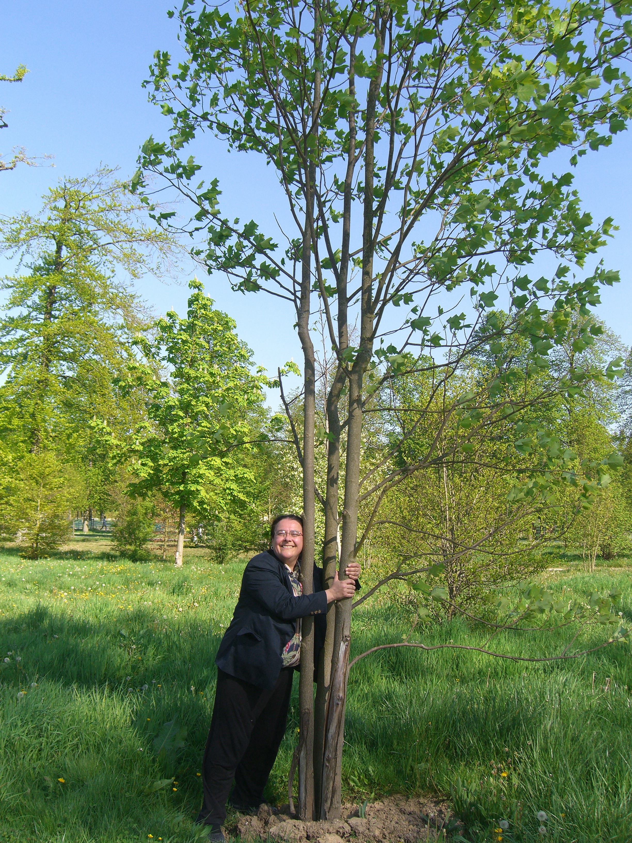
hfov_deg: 37.7
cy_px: 422
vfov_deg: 49.0
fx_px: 925
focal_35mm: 38
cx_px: 316
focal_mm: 7.9
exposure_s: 1/320
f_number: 4
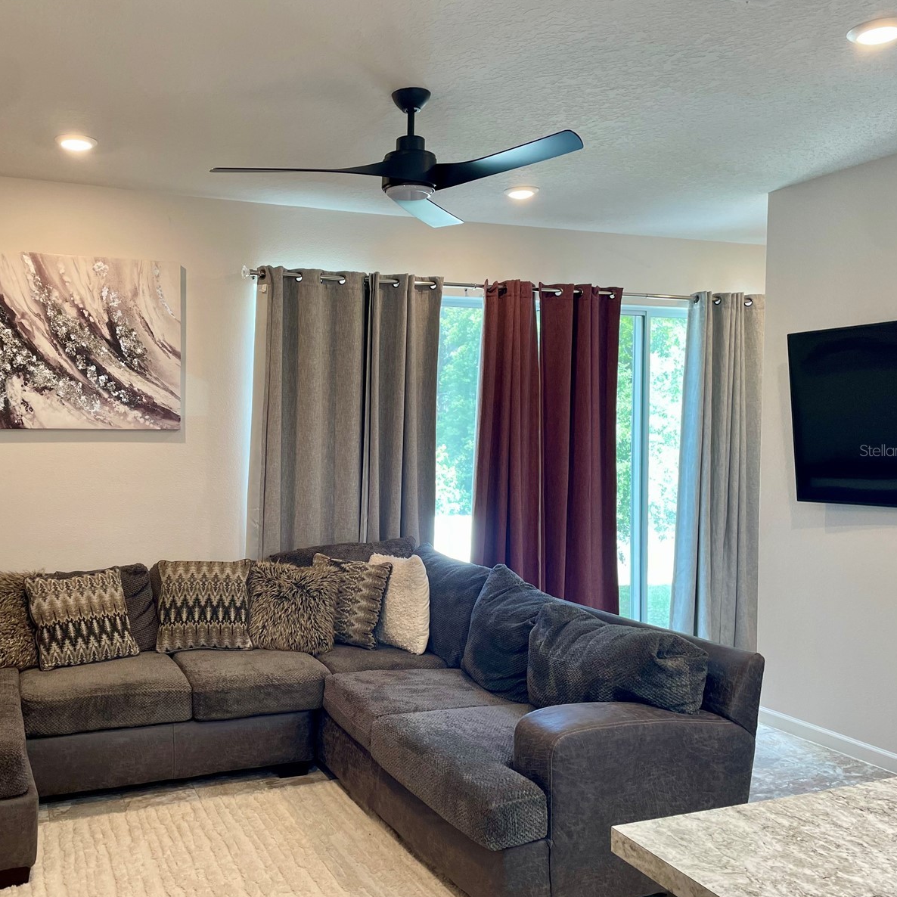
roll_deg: +0.4
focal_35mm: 31
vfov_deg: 52.5
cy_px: 450
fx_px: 909
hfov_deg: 51.9
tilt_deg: -1.9
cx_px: 326
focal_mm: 4.2
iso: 64
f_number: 1.6
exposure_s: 1/60
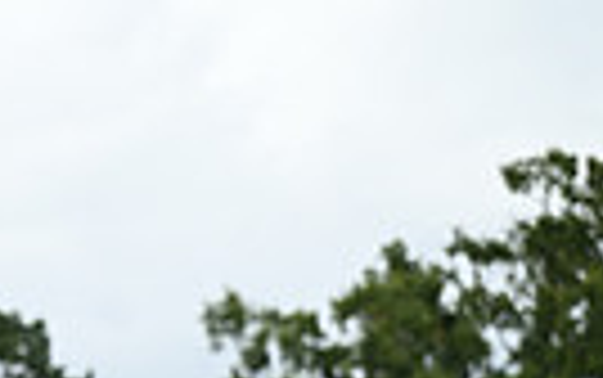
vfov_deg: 2.7
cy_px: 578
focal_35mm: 486
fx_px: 7993
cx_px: -662
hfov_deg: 4.3
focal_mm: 110
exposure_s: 1/1250
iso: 640
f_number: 4.5
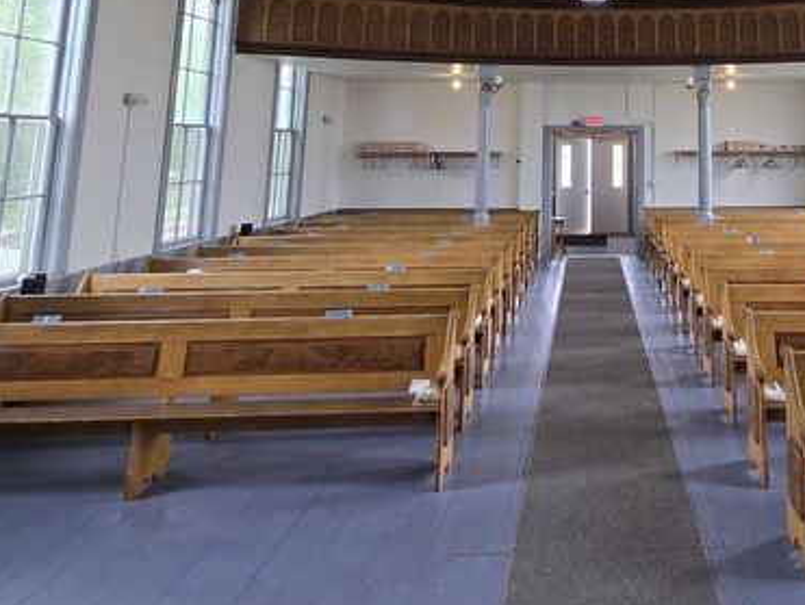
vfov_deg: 44.2
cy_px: 33
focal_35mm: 28
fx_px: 652
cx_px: 619
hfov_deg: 59.4
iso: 64
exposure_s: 1/60.2
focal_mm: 2.2
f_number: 2.2
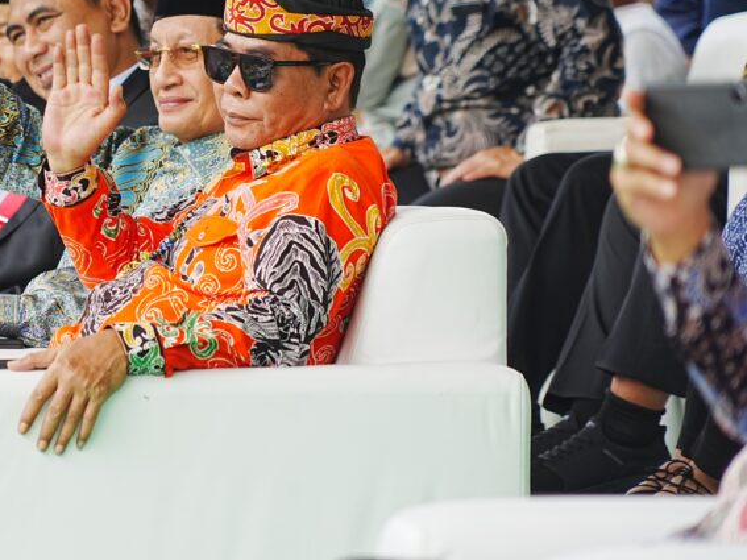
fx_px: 8997
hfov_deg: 4.8
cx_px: 179
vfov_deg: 3.6
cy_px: 125
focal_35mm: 417
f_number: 6.3
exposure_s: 1/125
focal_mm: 240
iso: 200
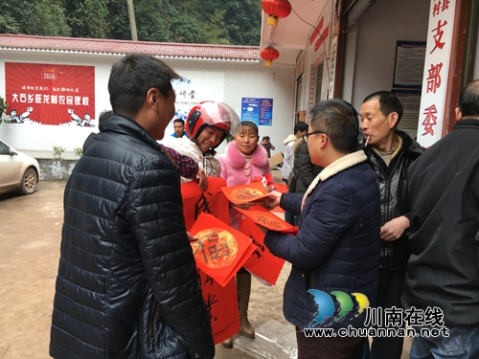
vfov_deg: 48.2
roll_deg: -3.0
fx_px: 401
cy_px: 180
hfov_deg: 61.7
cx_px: 240
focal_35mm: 29
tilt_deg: -7.4
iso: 40
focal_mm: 4.15
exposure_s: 1/100
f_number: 2.2
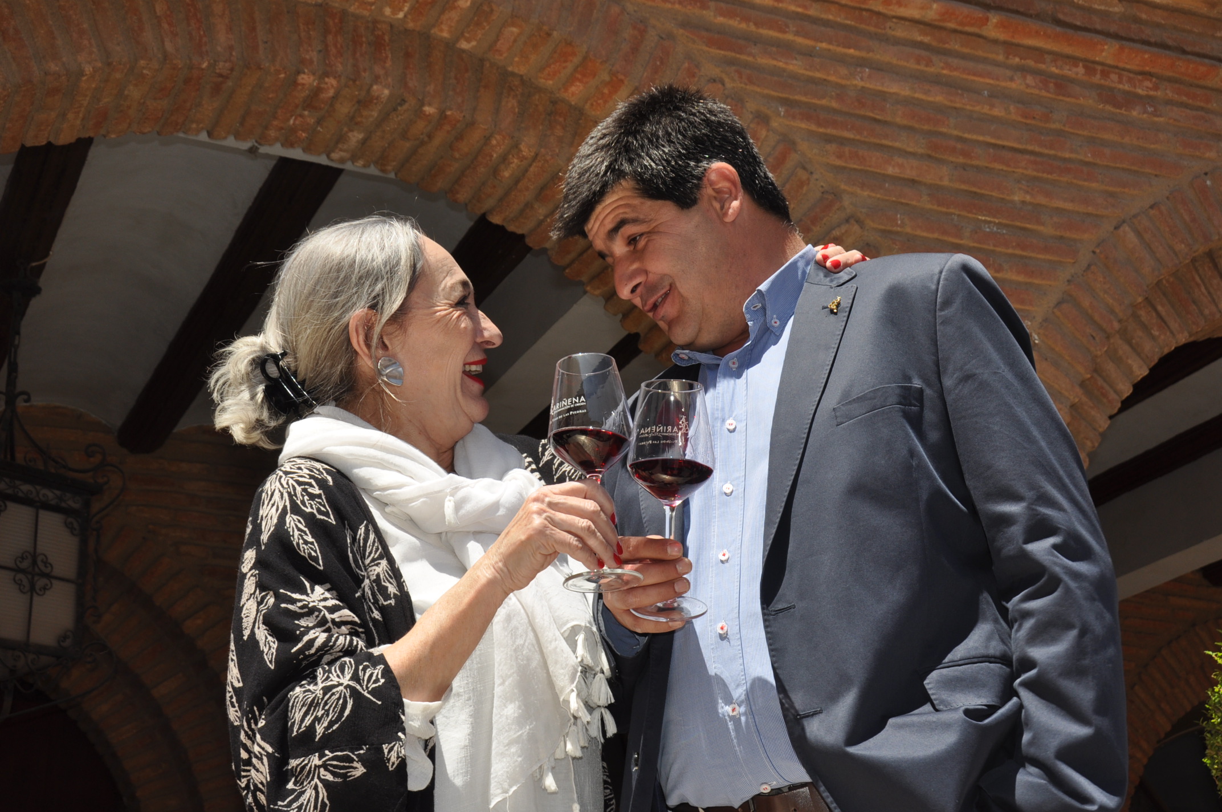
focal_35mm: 54
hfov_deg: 36.9
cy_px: 406
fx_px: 1831
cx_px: 611
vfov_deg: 25.0
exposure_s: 1/200
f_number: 13
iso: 200
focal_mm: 36
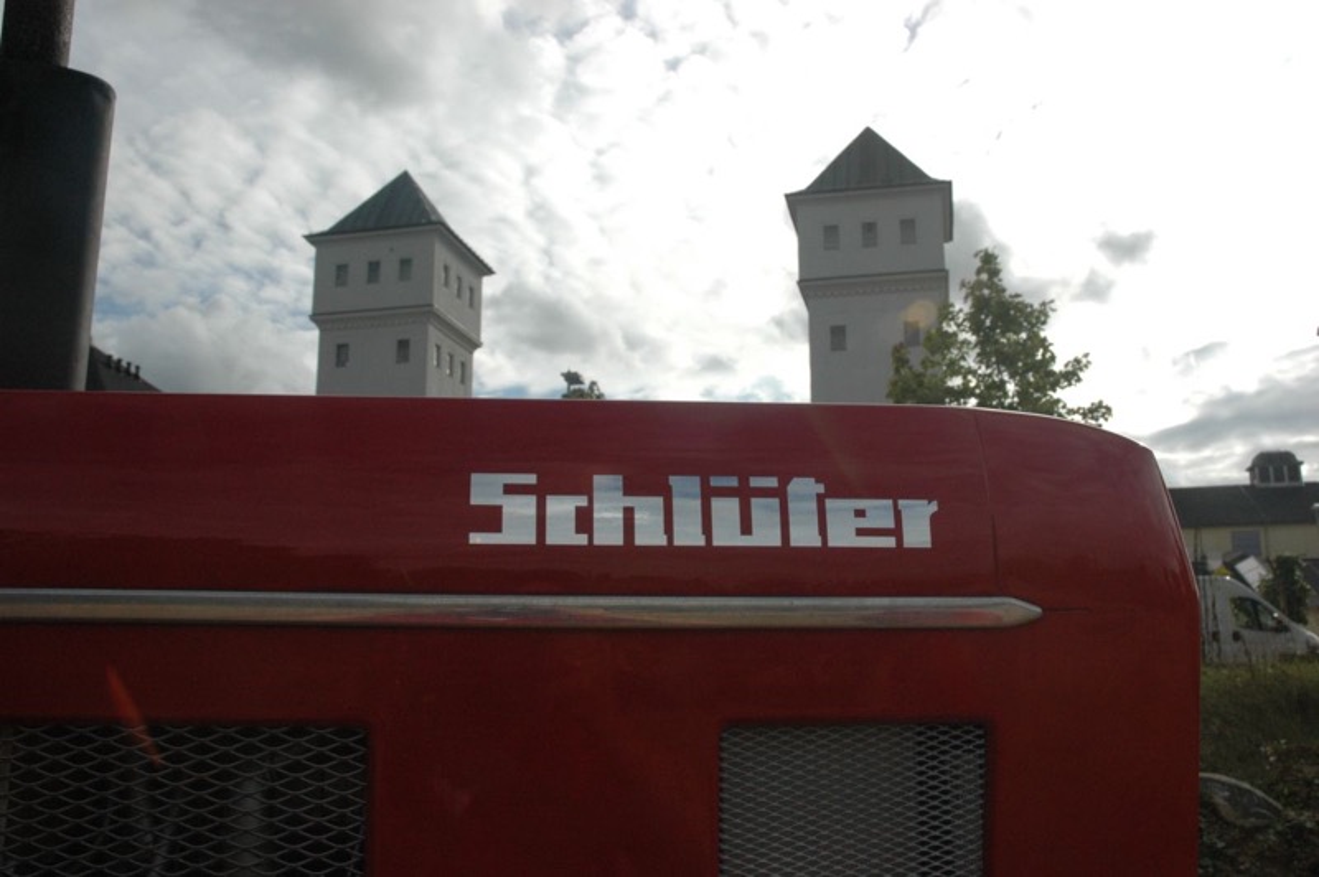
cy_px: 438
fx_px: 1318
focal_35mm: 36
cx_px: 660
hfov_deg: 53.2
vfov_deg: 36.8
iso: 400
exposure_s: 1/640
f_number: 13
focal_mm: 24
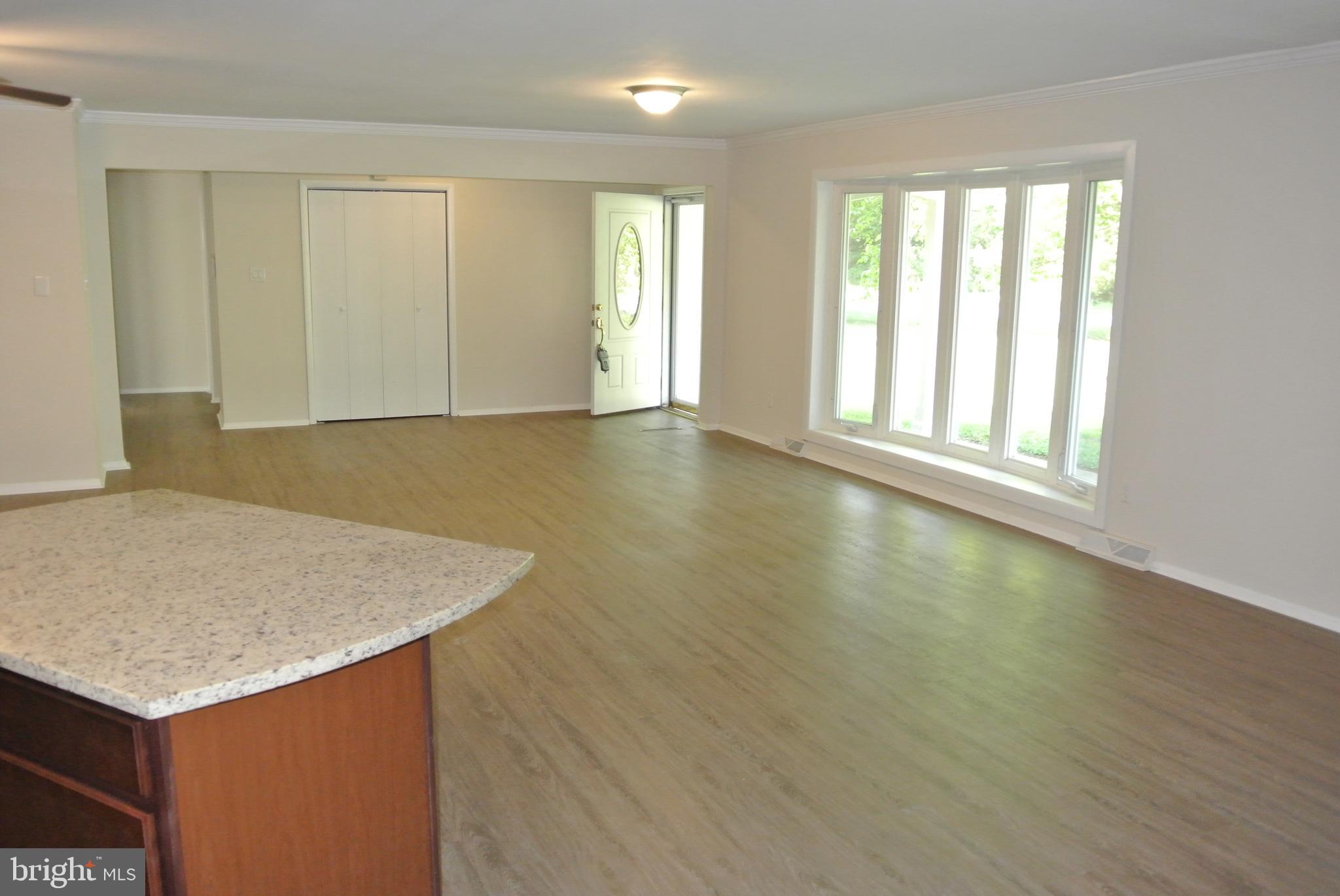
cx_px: 670
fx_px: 1080
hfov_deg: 63.6
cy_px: 448
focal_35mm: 29
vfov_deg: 45.1
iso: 800
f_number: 3.5
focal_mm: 11
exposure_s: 1/60
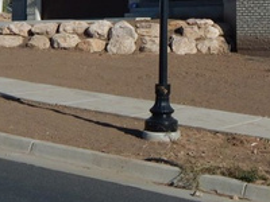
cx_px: 242
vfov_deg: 14.6
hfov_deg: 19.5
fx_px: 772
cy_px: -22
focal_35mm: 99
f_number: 6.5
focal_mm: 5.6
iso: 125
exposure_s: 1/800
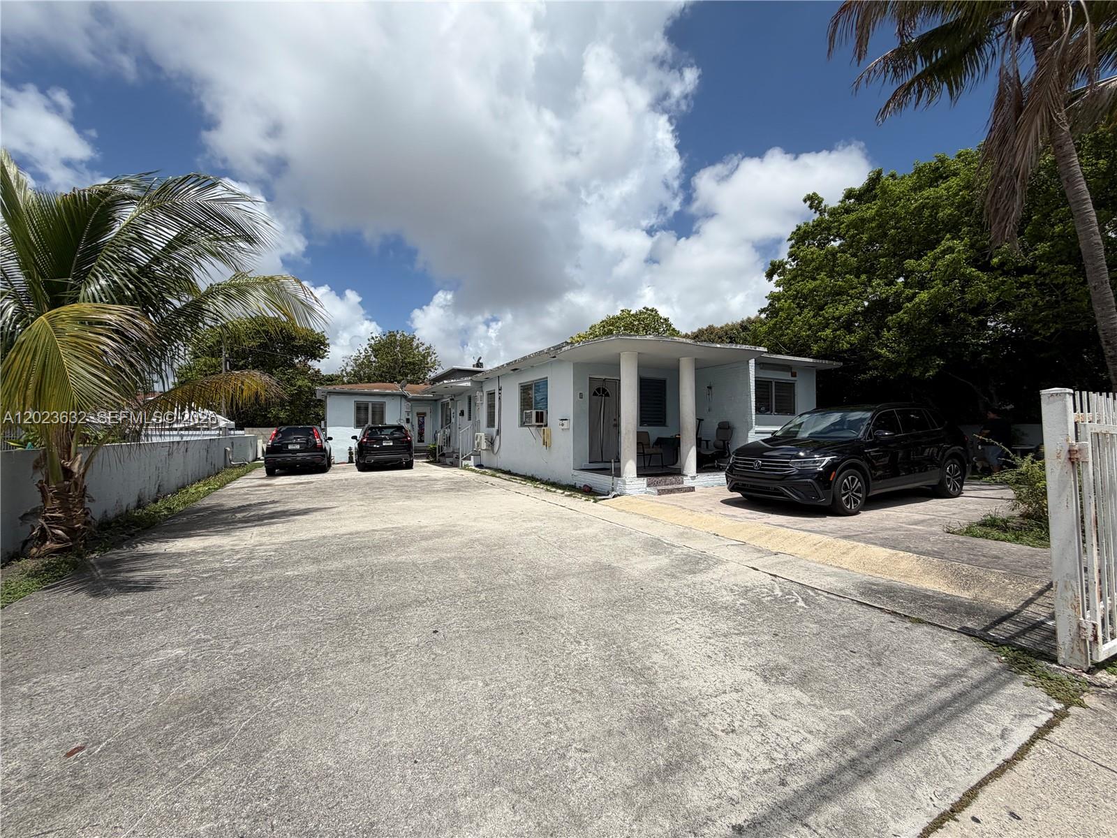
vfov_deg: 85.7
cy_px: 419
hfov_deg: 102.1
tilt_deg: +0.7
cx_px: 558
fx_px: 452
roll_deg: +0.3
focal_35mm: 14
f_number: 2.2
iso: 20
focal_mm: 2.22
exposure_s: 1/1901
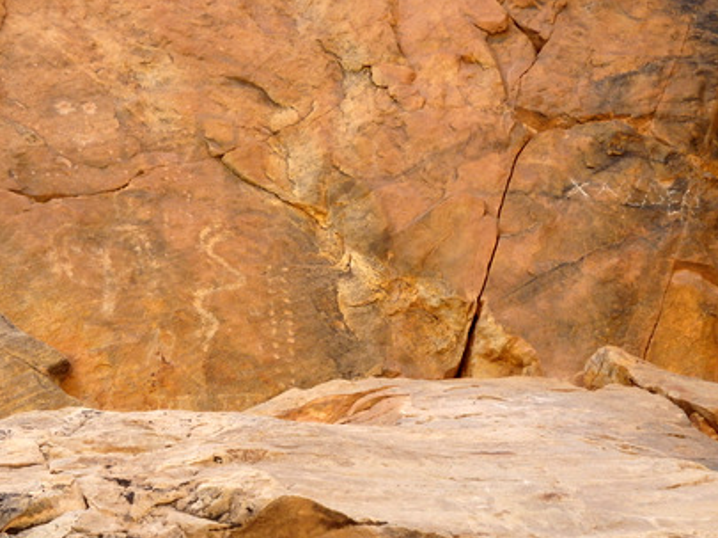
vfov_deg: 8.6
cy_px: 303
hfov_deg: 11.4
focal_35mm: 173
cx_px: 287
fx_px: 3585
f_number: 5.9
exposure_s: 1/160
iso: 200
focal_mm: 25
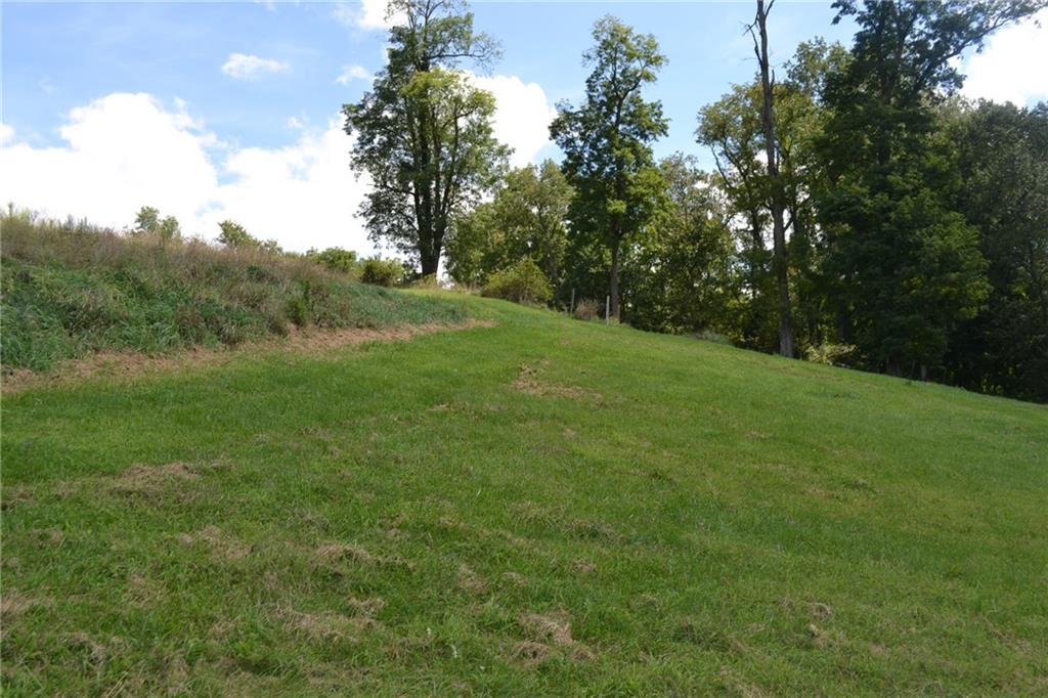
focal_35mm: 36
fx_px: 1048
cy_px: 349
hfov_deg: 53.1
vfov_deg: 36.8
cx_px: 524
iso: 100
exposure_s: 1/200
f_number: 6.3
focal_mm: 24
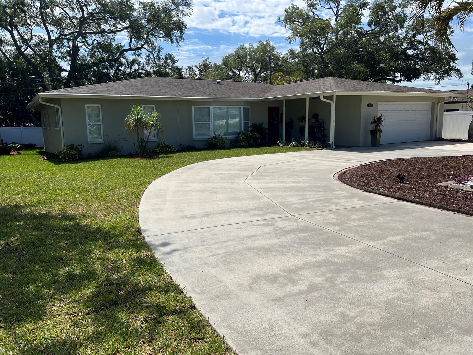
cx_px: 236
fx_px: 355
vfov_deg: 53.1
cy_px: 178
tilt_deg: -8.8
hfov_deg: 67.3
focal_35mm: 26
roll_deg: +1.6
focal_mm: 5.7
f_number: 1.5
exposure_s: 1/7463
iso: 50
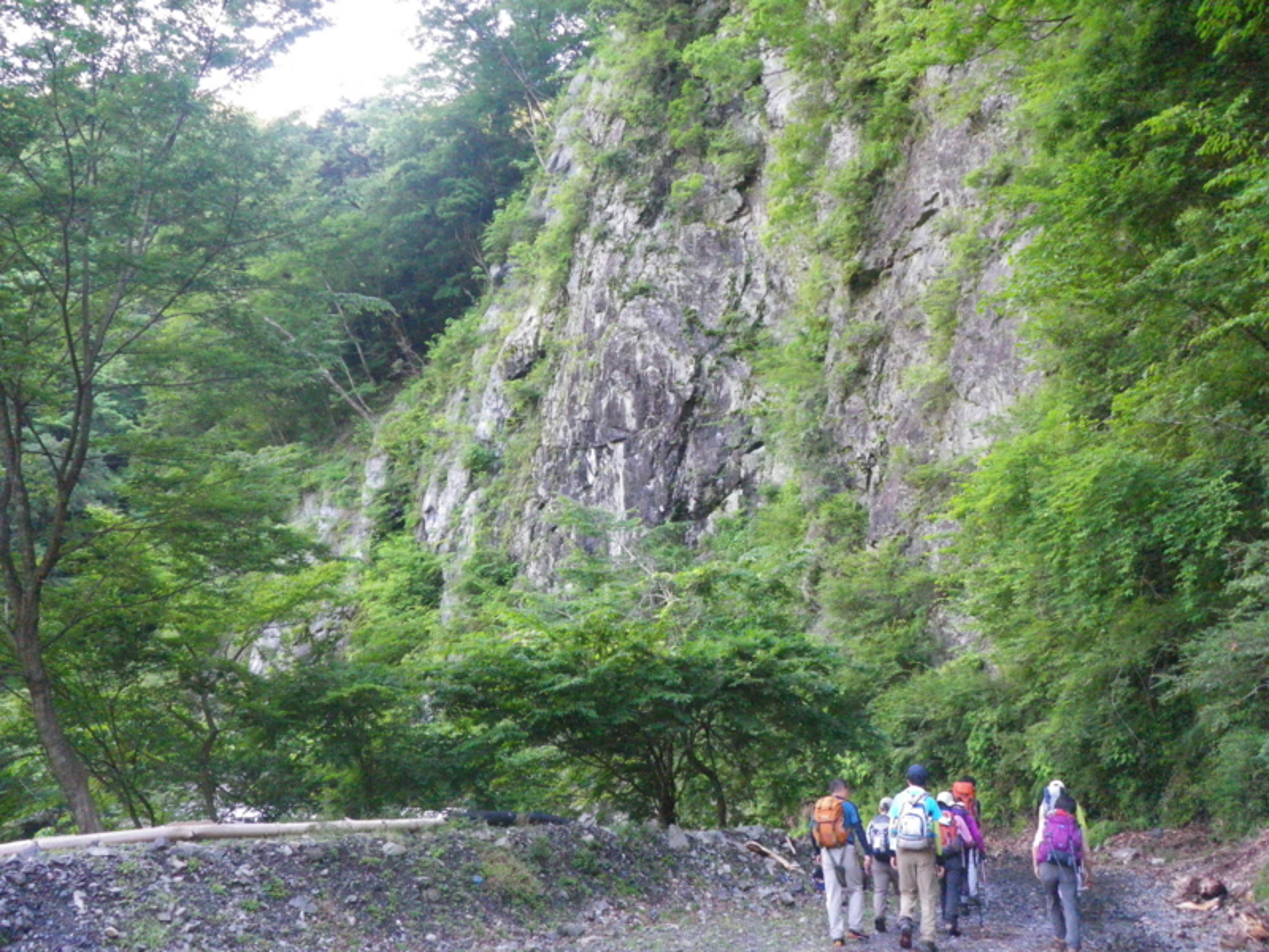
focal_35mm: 35
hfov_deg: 52.6
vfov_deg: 40.7
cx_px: 634
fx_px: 1283
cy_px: 476
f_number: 3.8
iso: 500
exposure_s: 1/60
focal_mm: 6.2
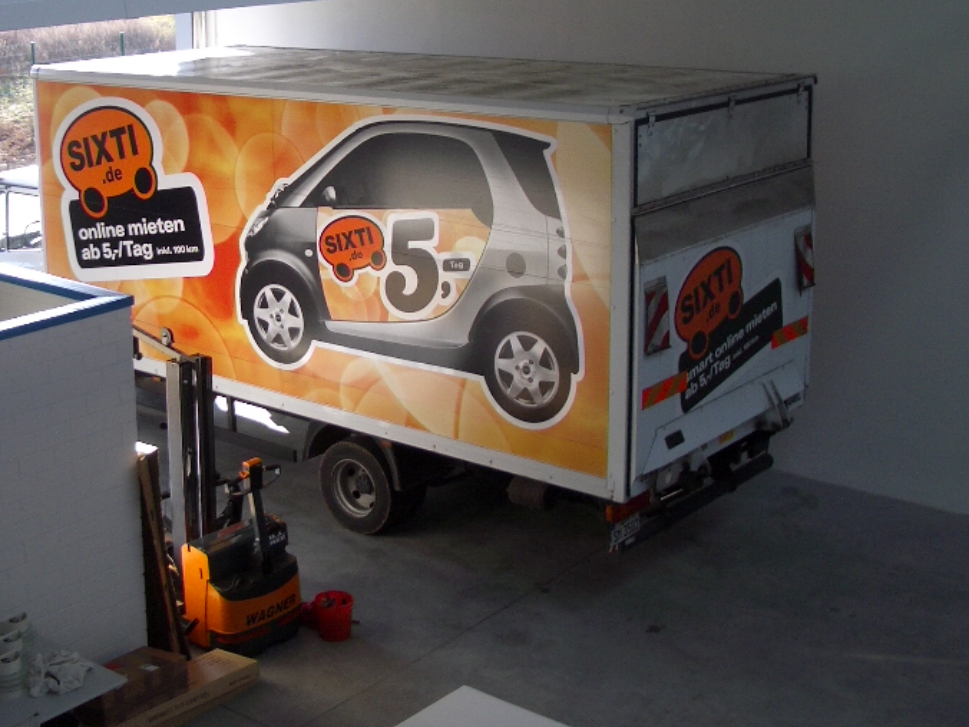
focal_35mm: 53
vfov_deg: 27.4
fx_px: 1484
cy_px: 260
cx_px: 314
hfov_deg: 35.8
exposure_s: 1/200
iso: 50
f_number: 2.6
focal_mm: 5.8
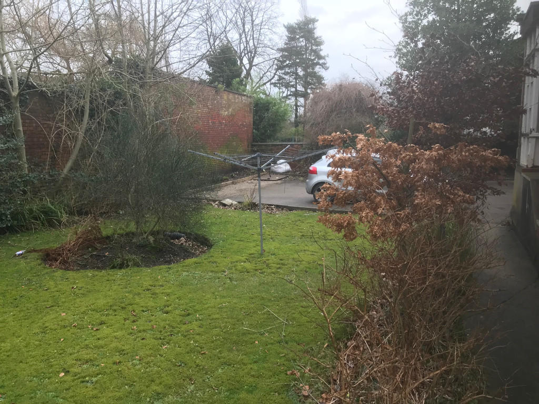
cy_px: 202
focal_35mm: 28
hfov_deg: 63.4
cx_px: 270
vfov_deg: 49.7
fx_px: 436
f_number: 1.8
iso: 25
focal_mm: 3.99
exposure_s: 1/100
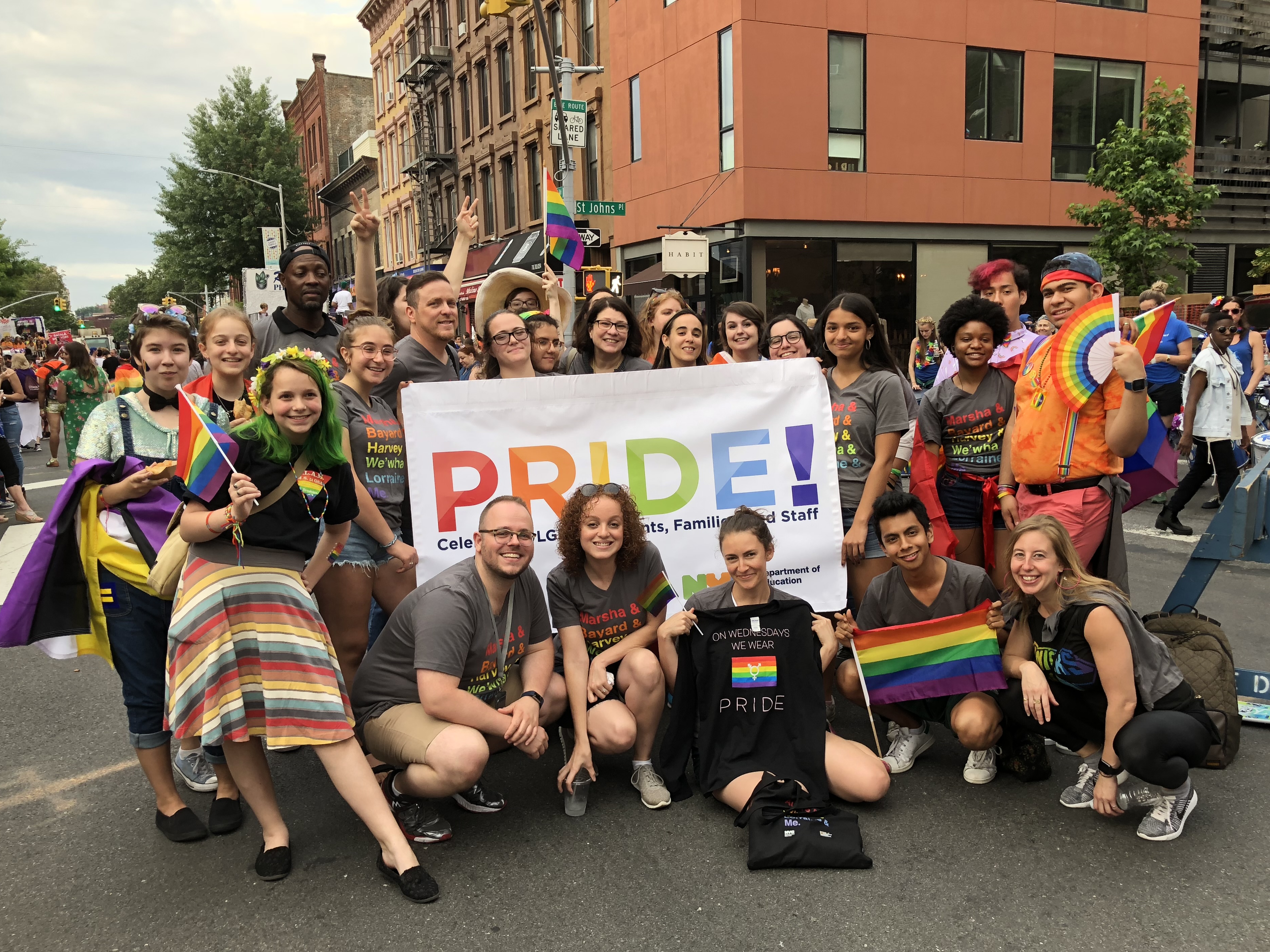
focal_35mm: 30
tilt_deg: -8.7
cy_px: 509
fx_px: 1101
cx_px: 639
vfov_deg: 46.8
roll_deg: +1.0
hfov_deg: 60.0
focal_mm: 3.99
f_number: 1.8
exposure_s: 1/120
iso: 50
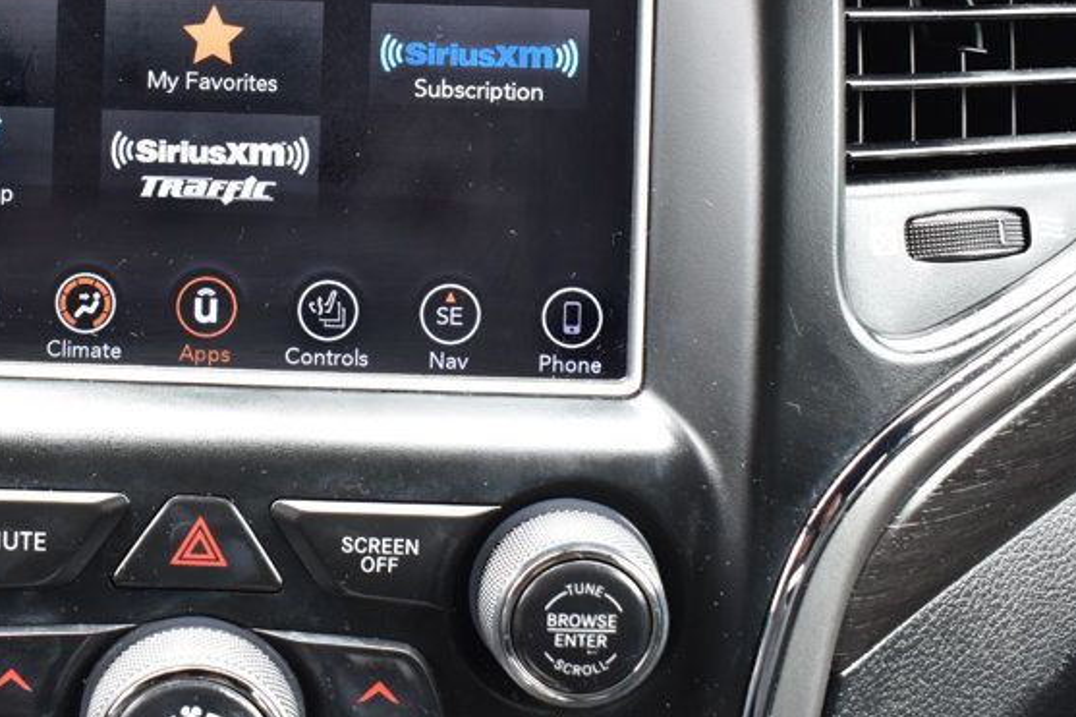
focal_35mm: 69
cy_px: 143
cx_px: 178
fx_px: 2059
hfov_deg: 28.5
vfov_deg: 19.5
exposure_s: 1/30
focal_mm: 25
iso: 400
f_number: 7.1
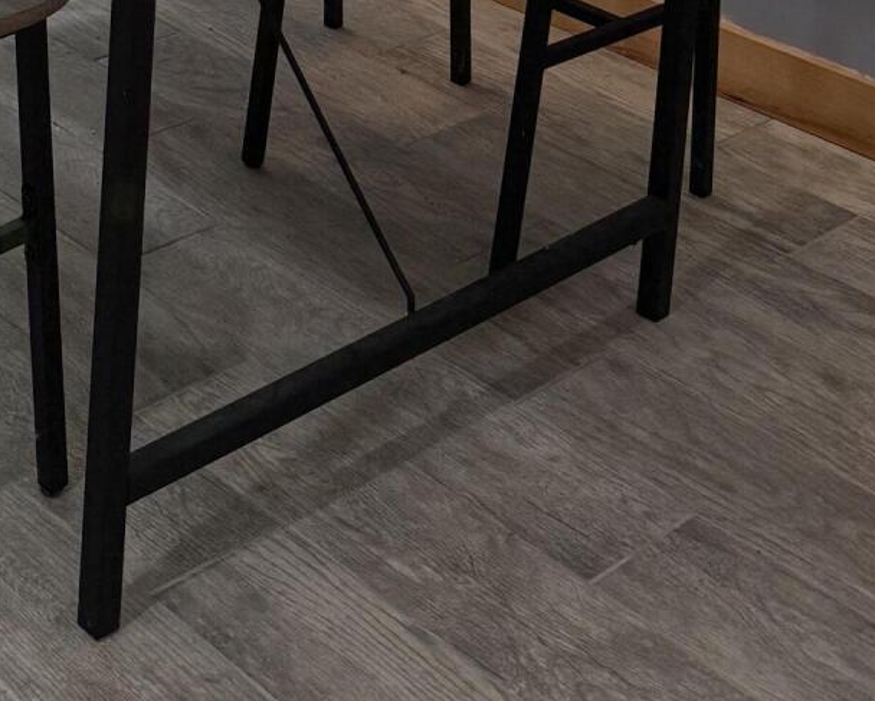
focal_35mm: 77
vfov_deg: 16.9
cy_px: -507
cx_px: 85
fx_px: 1995
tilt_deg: -8.2
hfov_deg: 24.0
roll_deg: -2.9
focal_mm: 6.76
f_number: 1.78
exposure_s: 1/128
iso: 200
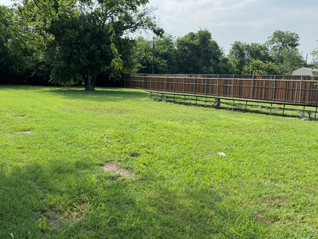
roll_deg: -1.7
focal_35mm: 33
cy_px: 114
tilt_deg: -8.0
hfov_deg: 55.2
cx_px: 140
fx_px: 303
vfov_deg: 42.9
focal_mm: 6.76
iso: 80
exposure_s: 1/1980
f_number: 1.78
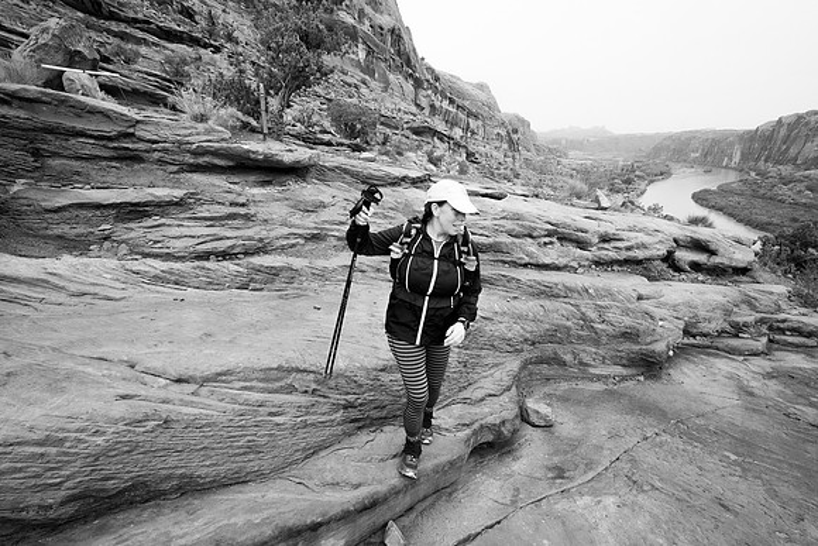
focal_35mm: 16
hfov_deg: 96.7
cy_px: 273
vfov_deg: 73.8
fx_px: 364
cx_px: 409
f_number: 10
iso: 5000
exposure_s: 1/1000
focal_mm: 16
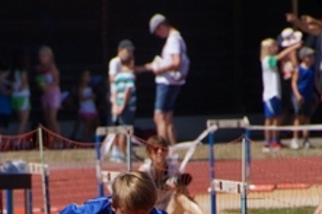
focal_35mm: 770
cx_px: 121
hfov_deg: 2.7
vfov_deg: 1.8
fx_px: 6882
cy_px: 254
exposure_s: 1/2000
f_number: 6.3
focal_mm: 210
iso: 320
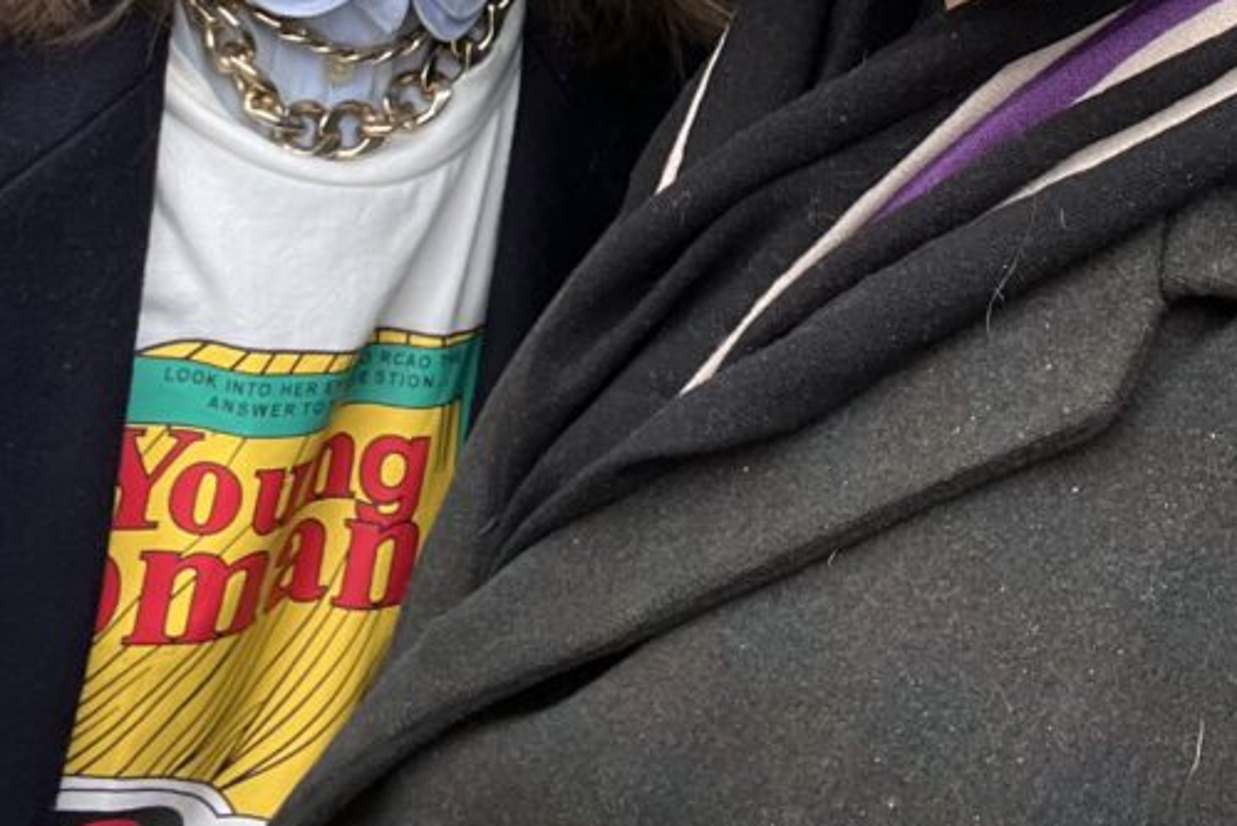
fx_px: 2200
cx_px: 848
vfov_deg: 18.8
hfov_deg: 31.1
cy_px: -407
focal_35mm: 64
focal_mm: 2.71
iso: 50
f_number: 2.2
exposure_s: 1/121
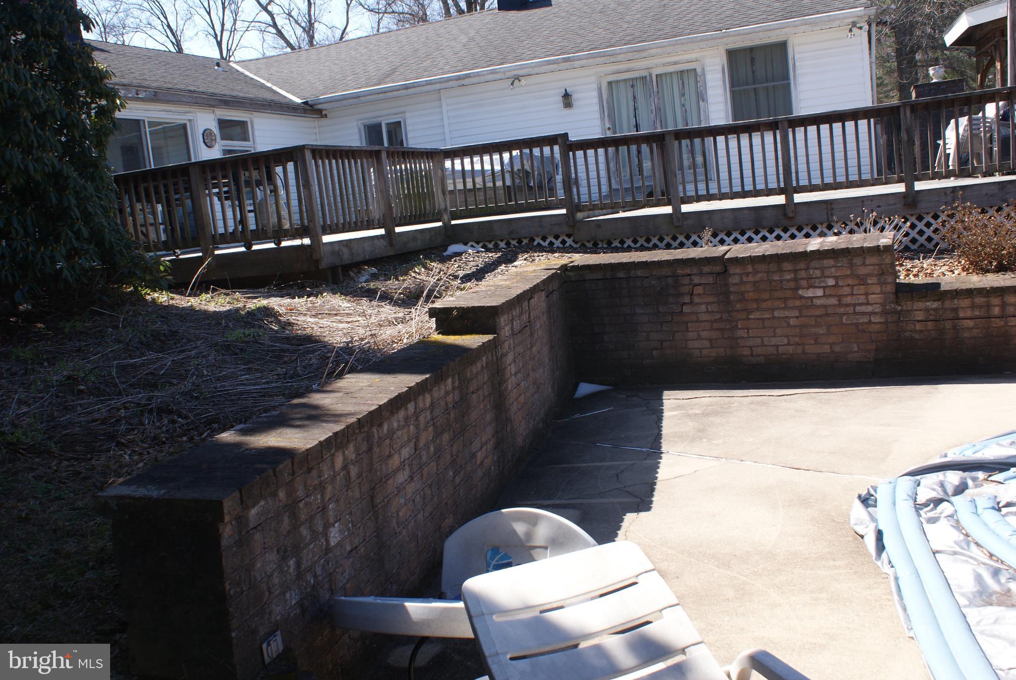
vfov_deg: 40.1
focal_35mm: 33
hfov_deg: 57.2
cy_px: 340
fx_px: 932
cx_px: 508
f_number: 9
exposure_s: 1/80
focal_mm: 22
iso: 100
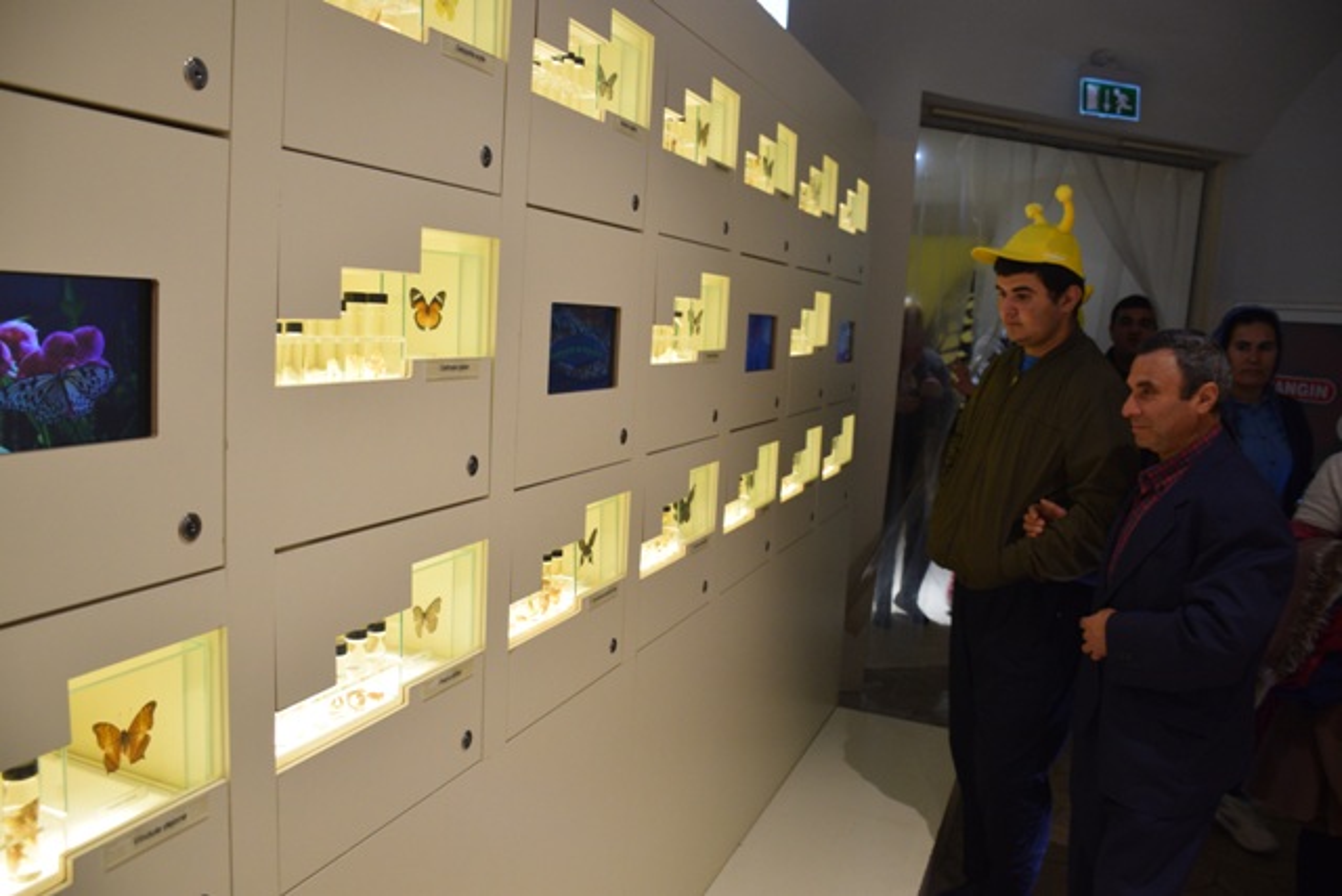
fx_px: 1007
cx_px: 671
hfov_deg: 67.4
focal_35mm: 27
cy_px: 448
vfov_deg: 48.0
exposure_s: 1/60
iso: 560
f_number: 4
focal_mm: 18
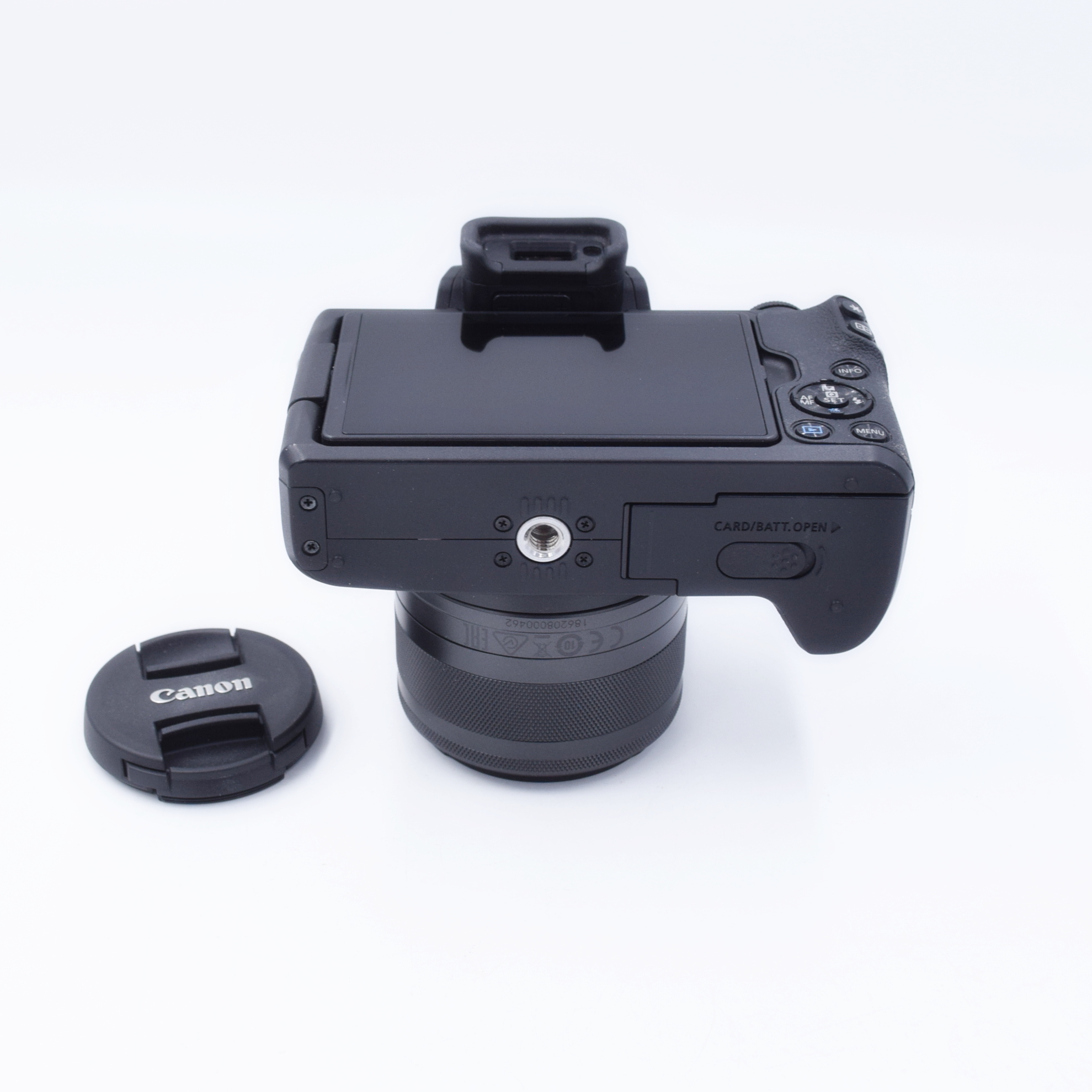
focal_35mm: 54
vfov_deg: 31.6
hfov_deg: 31.6
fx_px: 1927
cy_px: 542
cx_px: 466
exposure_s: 1/160
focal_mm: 28
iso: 400
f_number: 8
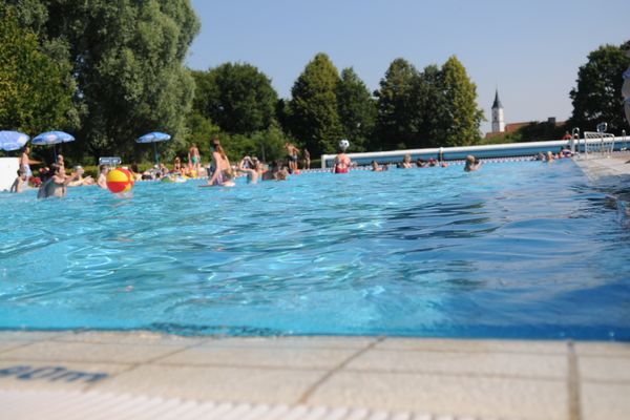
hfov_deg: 46.4
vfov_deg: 31.9
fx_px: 735
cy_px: 210
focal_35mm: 42
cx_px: 315
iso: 250
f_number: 3.2
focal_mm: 28
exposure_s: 1/4000
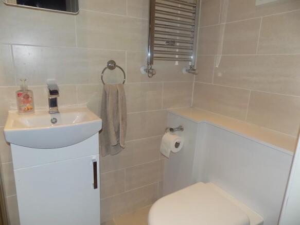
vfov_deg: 58.9
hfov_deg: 73.9
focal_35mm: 23
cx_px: 150
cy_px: 112
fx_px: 199
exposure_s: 1/30
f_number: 3.1
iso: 200
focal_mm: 4
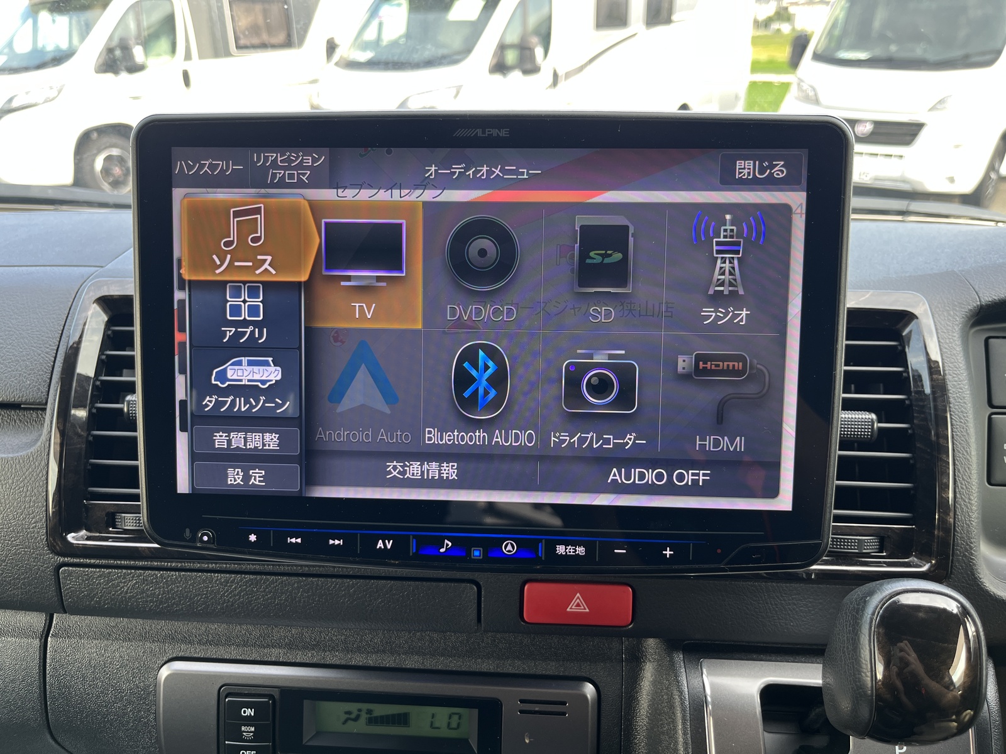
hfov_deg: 67.3
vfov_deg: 53.1
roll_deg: +1.8
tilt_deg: -23.6
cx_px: 503
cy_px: 377
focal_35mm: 26
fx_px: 756
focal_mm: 5.1
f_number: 1.6
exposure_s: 1/122
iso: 50
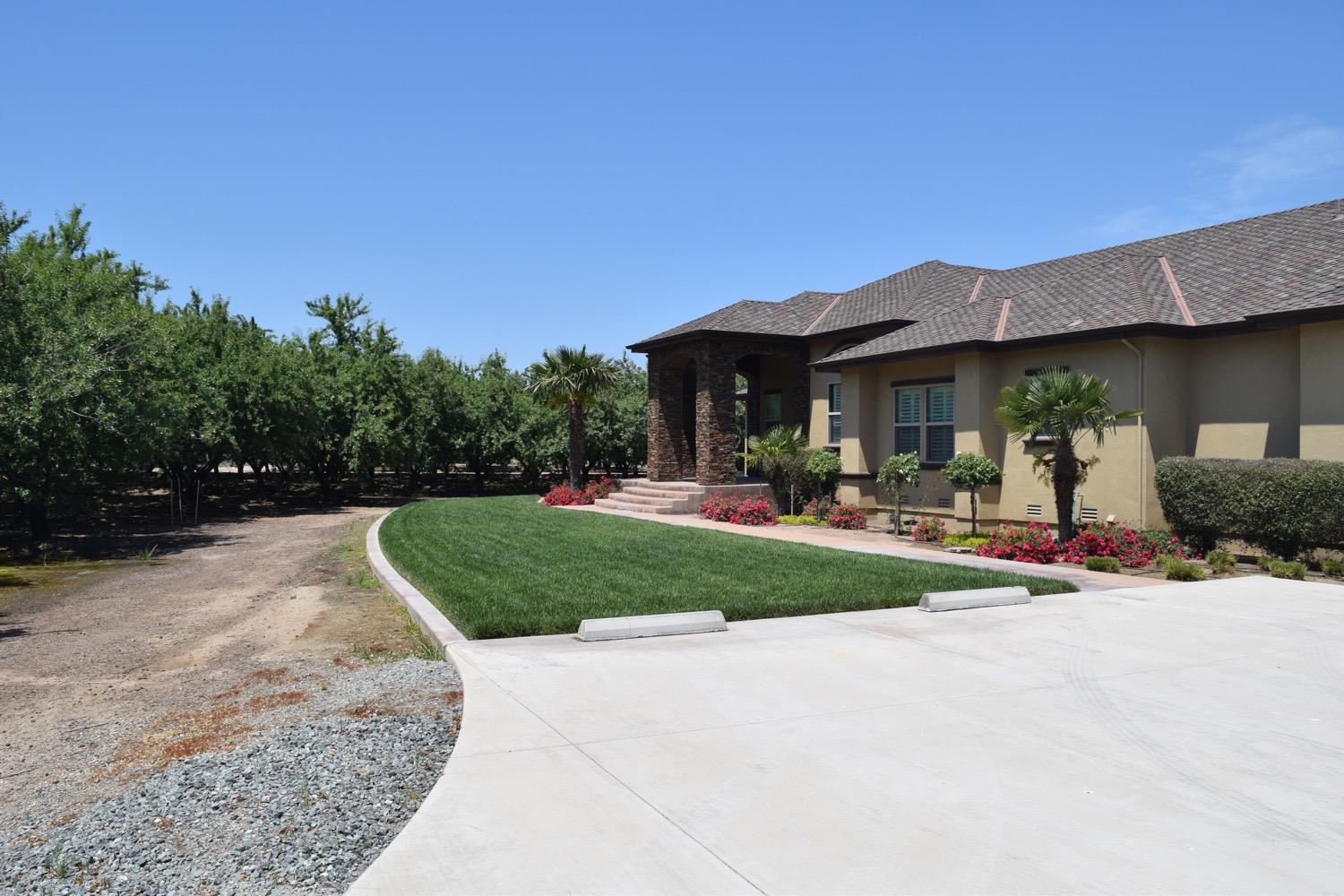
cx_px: 672
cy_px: 448
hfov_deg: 67.4
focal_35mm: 27
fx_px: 1008
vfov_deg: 47.9
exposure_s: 1/400
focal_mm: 18
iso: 200
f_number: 10
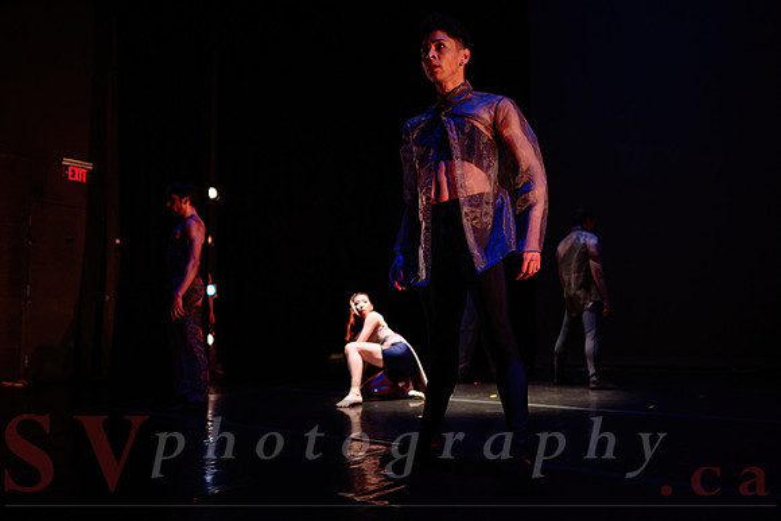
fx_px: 588
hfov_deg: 66.9
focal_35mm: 27
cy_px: 294
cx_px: 441
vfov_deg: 47.7
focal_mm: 24
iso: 1000
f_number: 1.4
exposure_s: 1/640
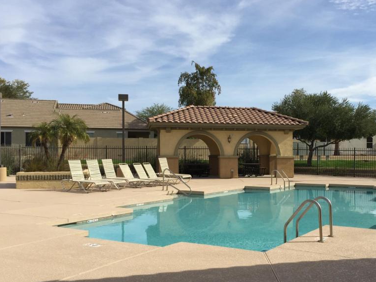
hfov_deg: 47.2
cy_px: 149
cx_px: 244
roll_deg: -1.4
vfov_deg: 36.8
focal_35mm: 39
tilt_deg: -0.2
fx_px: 424
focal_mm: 4.15
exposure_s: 1/2639
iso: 32
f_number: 2.2
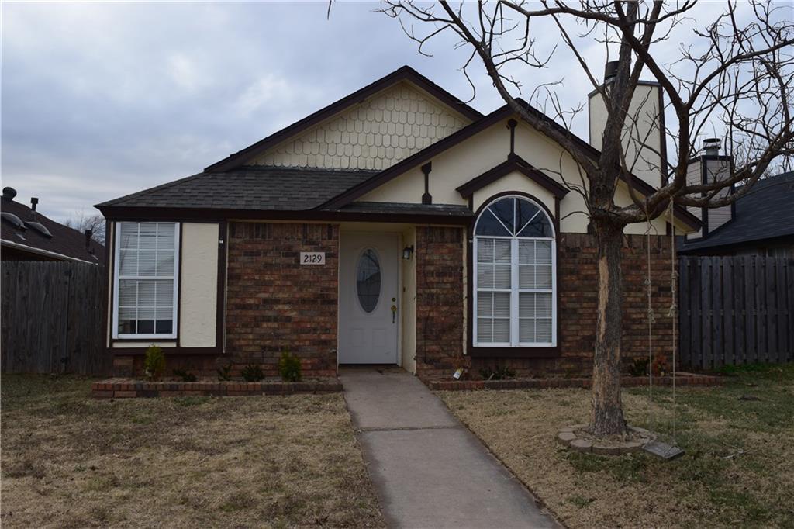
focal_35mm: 32
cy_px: 264
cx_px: 397
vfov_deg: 41.7
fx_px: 694
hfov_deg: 59.5
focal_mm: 21
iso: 400
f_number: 9
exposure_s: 1/125
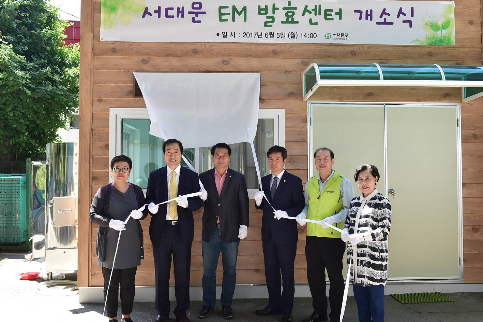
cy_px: 161
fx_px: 429
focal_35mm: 32
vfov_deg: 41.1
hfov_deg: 58.7
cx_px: 242
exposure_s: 1/200
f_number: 6.3
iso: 400
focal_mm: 32
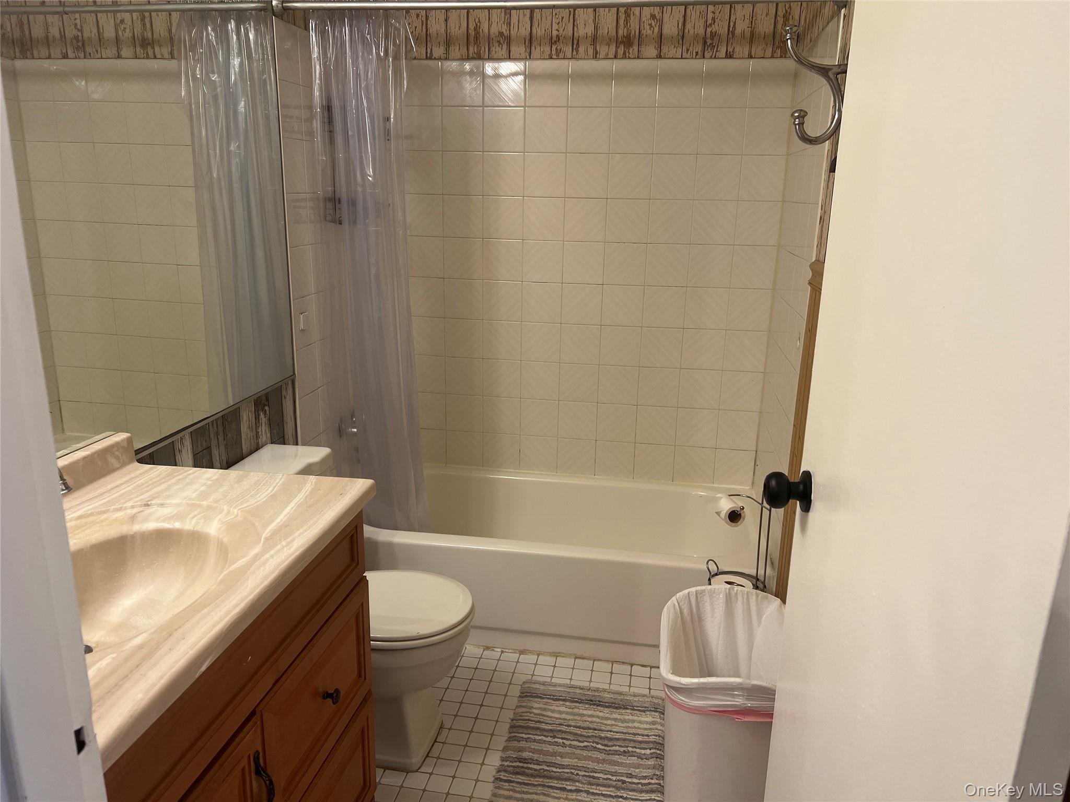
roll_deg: -0.9
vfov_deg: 53.1
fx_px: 804
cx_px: 535
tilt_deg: -15.3
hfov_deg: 67.3
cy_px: 401
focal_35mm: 26
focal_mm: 5.7
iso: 64
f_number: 1.5
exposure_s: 1/60
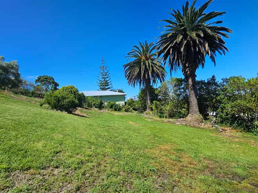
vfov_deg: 89.9
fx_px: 97
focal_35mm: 13
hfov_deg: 106.2
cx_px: 129
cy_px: 96
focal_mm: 2.2
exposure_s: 1/2128
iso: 50
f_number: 2.2
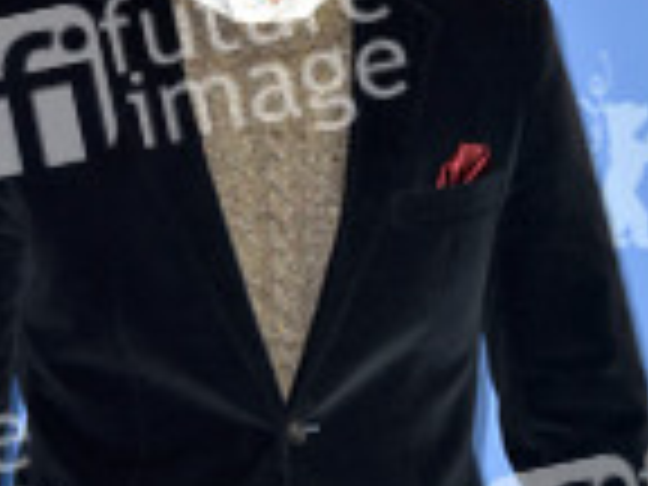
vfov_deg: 4.5
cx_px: 306
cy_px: 297
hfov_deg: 6.0
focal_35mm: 333
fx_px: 6234
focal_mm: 125
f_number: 5.6
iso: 640
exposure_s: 1/125
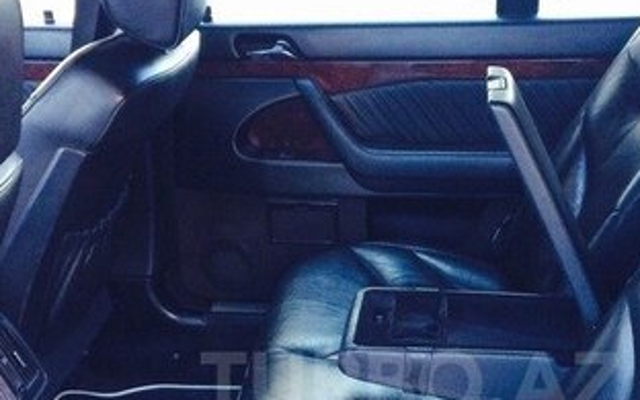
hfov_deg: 31.3
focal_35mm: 65
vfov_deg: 19.5
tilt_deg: -27.2
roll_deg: -0.8
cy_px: 383
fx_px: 1134
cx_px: 410
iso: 64
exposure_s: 1/33
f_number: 2.2
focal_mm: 4.15
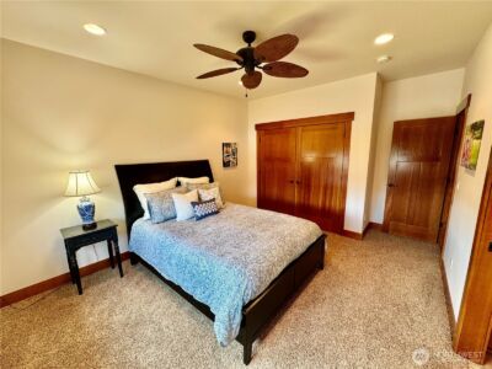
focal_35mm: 14
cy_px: 184
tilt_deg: -10.2
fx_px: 199
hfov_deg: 102.1
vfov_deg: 85.7
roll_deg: +0.2
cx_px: 246
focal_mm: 2.22
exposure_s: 1/60
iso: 200
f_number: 2.2
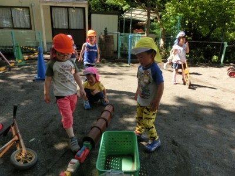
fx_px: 163
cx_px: 118
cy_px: 88
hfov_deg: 71.6
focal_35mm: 24
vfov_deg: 56.8
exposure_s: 1/400
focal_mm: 4.24
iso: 80
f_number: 3
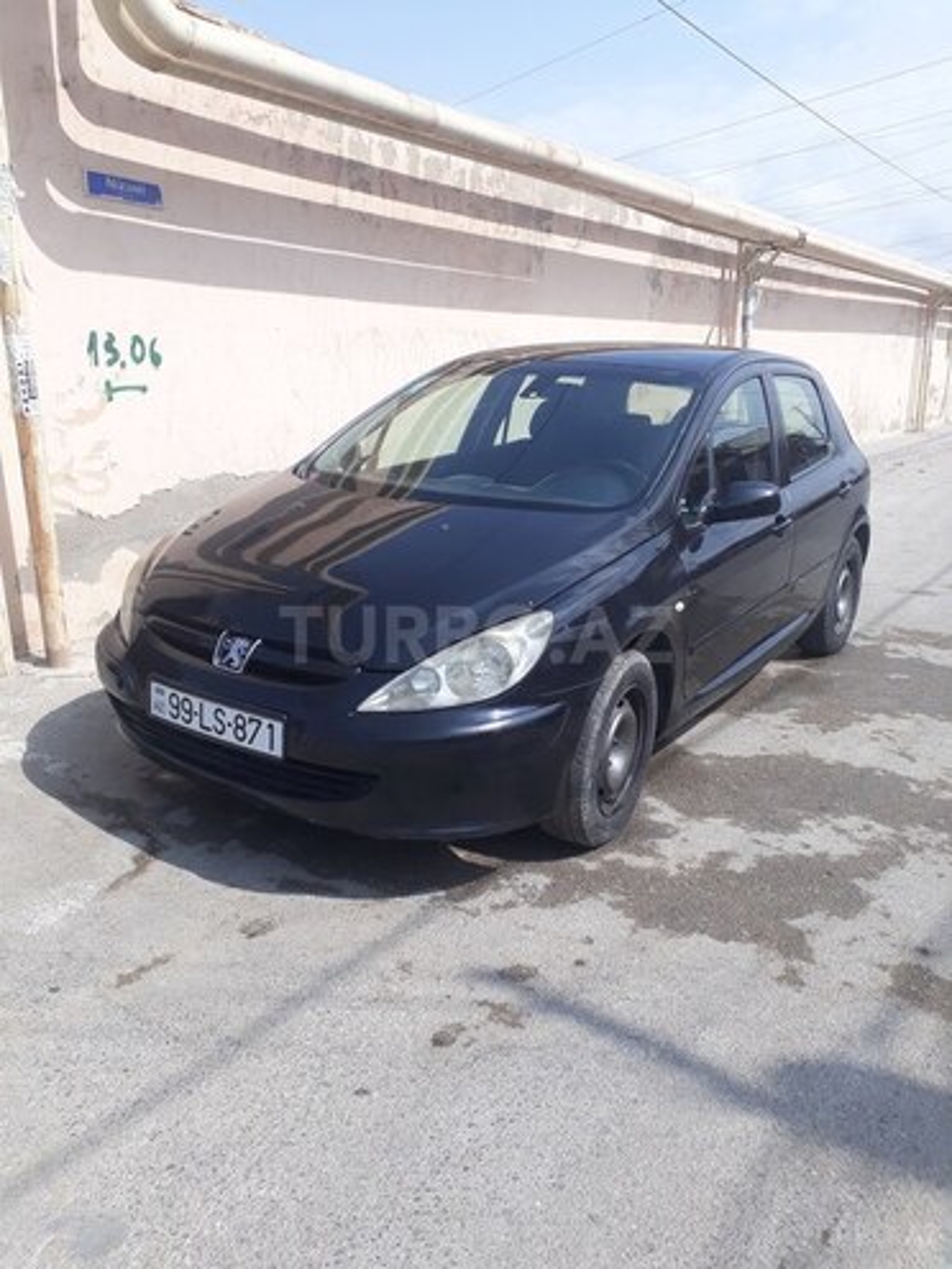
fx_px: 990
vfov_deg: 65.3
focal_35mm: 27
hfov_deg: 51.4
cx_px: 476
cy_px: 634
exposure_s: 1/1179
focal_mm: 3.6
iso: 40
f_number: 1.9
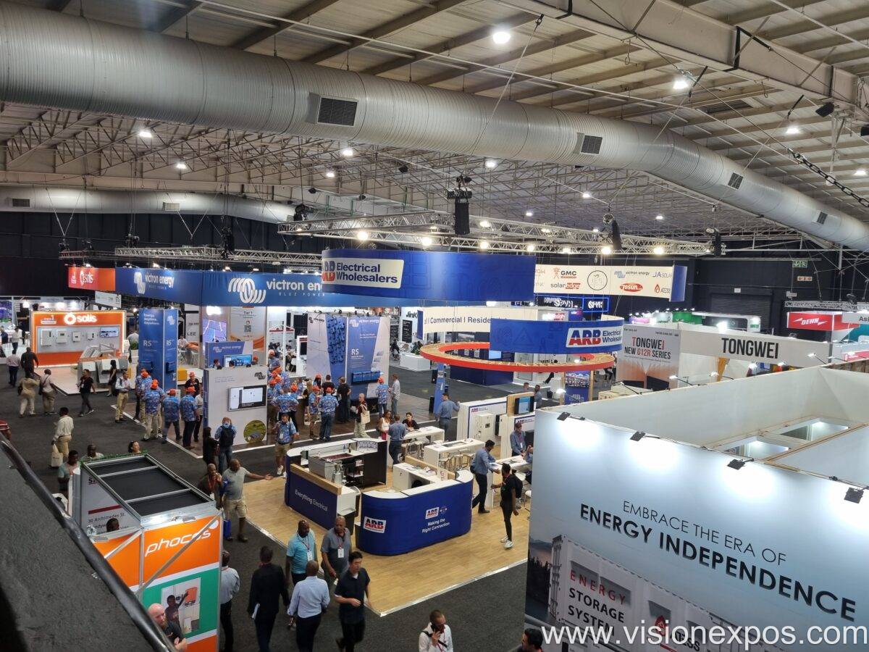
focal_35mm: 26
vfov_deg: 53.1
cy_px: 326
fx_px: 653
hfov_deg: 67.3
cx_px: 434
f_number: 1.8
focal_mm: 5.4
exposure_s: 1/50
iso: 64
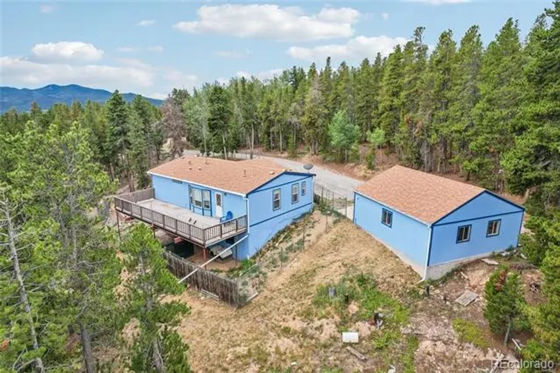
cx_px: 280
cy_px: 186
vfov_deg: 57.2
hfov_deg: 78.6
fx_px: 342
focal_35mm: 22
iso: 100
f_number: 2.8
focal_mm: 8.4
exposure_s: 1/250
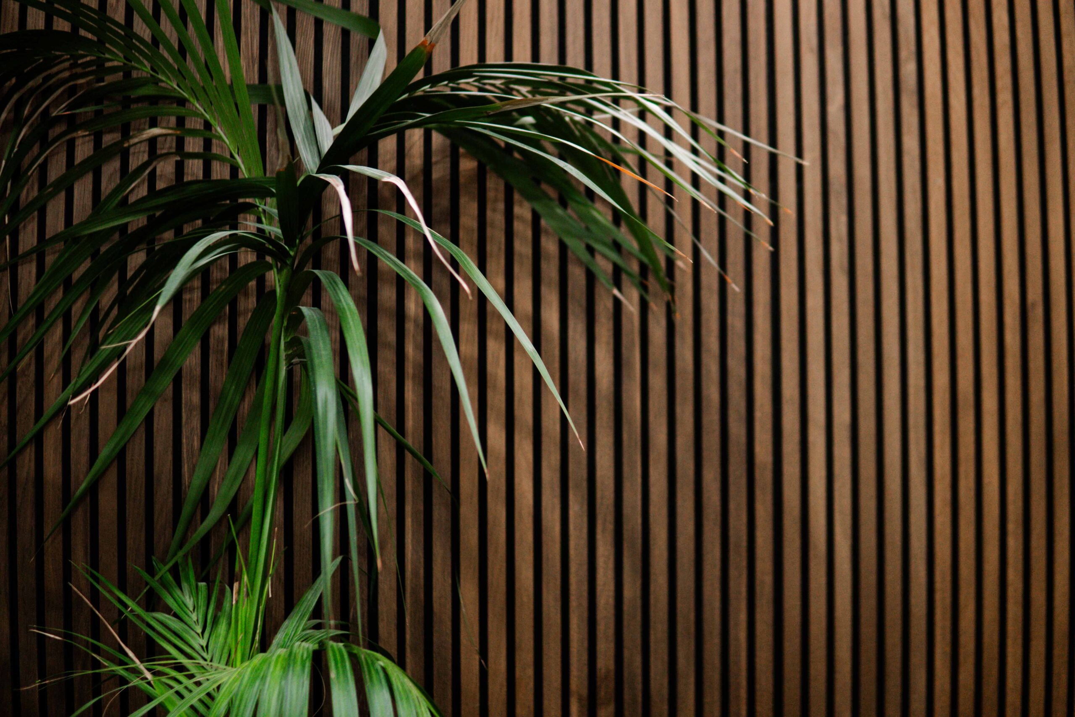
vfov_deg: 29.9
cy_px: 358
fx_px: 1344
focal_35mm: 45
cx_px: 538
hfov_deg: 43.6
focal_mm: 30
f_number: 1.4
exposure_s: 1/250
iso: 400
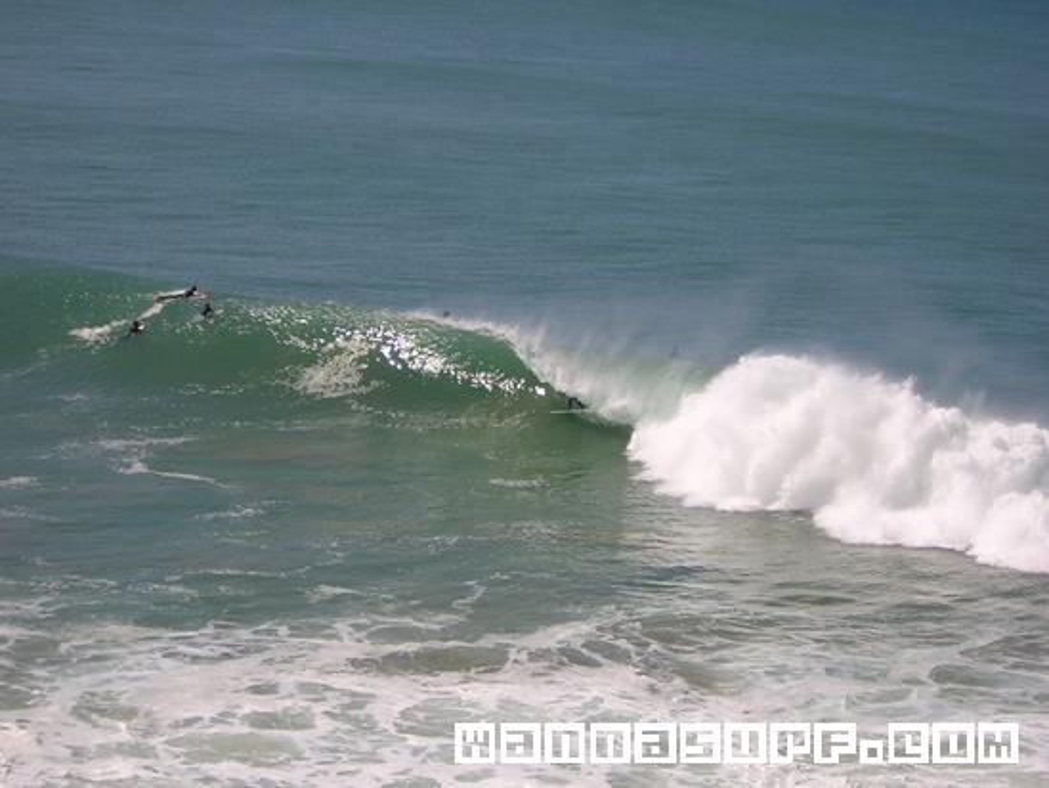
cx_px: 524
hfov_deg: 18.2
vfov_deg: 13.7
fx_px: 3274
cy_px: 394
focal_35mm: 108
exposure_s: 1/794
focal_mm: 14.1
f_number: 4.7
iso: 100
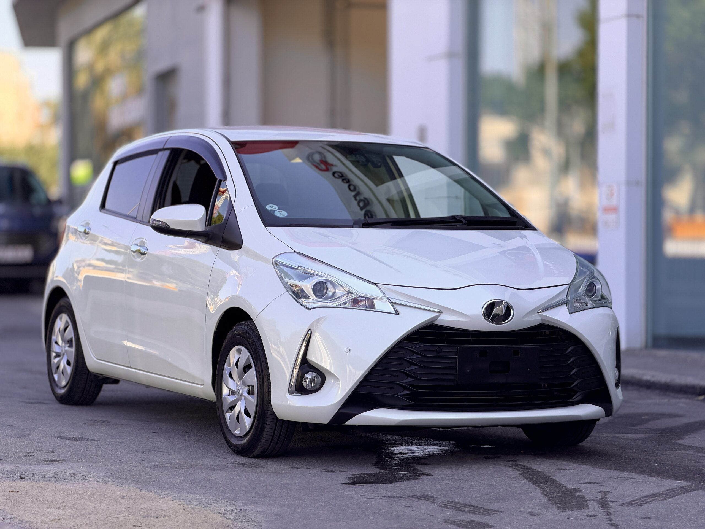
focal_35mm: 100
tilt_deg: +0.5
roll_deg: +0.1
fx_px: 2037
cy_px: 264
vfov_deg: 14.8
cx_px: 352
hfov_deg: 19.6
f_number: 2.8
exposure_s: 1/326
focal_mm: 16.89
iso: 50
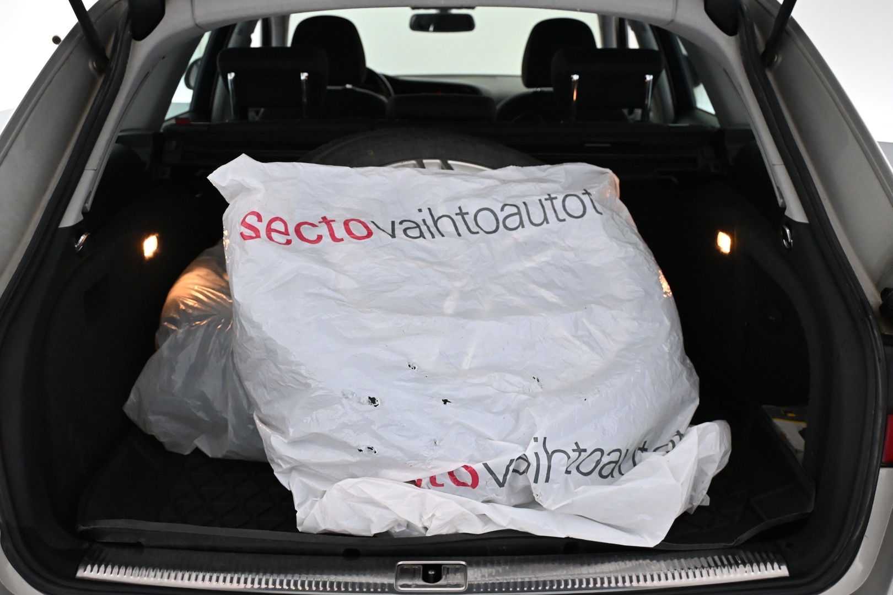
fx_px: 912
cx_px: 446
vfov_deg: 36.2
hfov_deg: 52.2
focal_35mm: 37
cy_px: 298
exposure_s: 1/125
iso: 2500
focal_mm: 24.5
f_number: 4.2
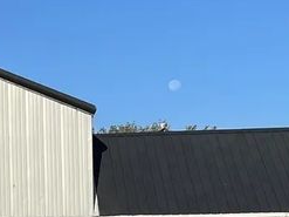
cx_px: -128
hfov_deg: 16.8
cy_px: 131
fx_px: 901
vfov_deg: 13.7
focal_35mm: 108
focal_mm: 4.2
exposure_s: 1/4292
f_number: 1.6
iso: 32
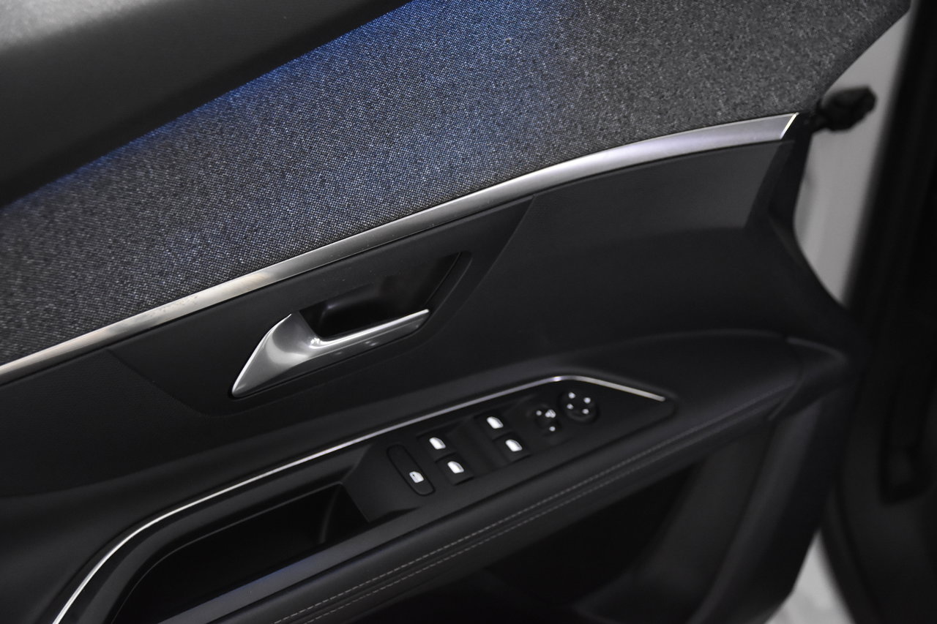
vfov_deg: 26.5
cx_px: 468
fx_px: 1327
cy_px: 312
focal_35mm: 51
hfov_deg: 38.9
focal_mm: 34
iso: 2800
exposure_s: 1/50
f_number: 3.3
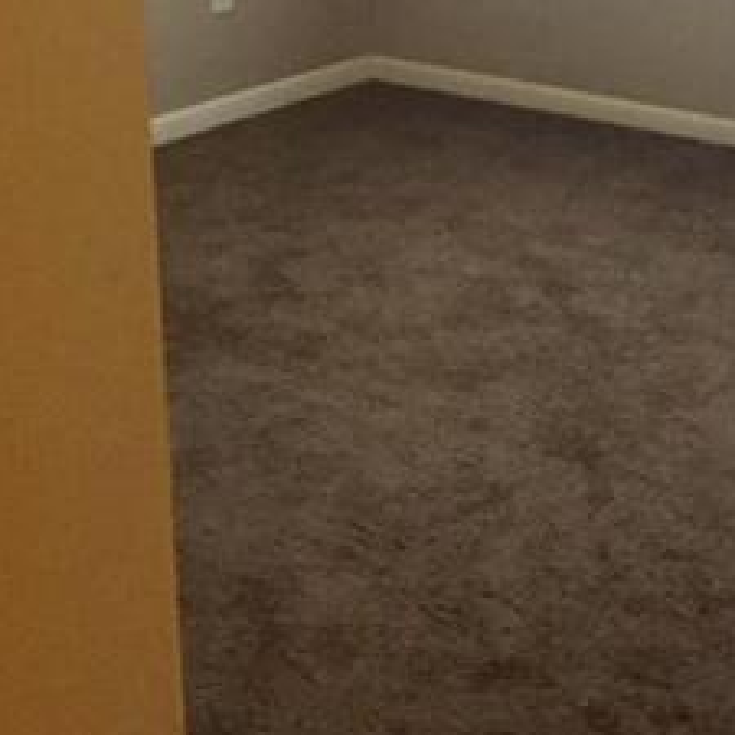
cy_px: -26
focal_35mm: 73
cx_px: 666
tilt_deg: -10.0
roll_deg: +0.9
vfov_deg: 22.6
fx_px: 1754
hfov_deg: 23.0
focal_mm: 4.15
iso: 250
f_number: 2.2
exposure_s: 1/30
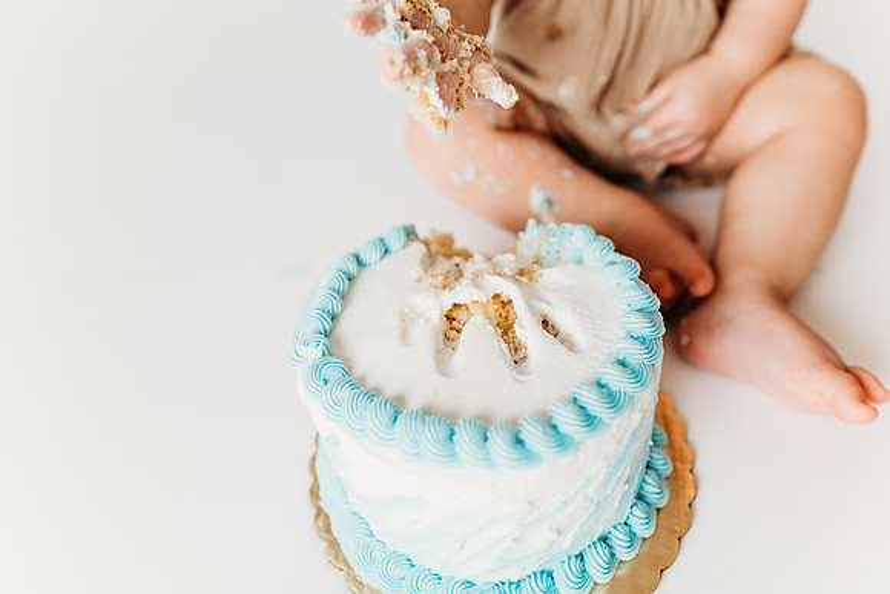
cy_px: 297
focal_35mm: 24
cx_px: 445
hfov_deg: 73.7
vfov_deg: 53.2
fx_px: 593
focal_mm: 24
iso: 100
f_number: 2.8
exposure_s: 1/200
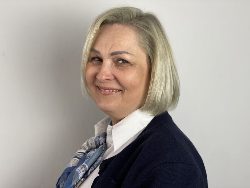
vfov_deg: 28.0
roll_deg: -1.3
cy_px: 94
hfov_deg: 36.8
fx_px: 376
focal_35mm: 52
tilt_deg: -2.4
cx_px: 125
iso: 100
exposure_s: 1/100
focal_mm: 6
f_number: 2
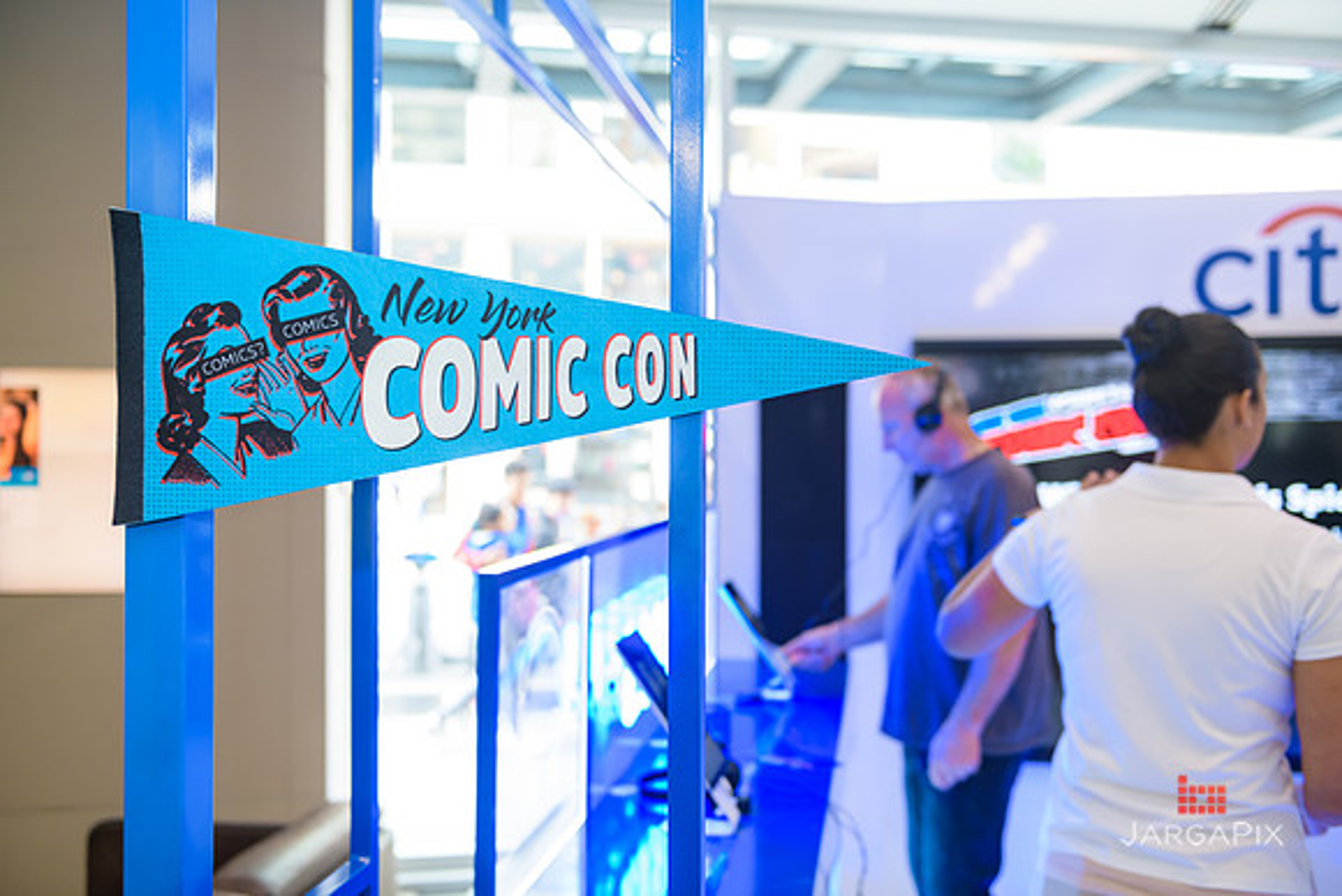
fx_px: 1342
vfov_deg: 36.9
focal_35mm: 36
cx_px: 671
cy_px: 448
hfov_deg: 53.1
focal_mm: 36
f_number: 3.2
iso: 800
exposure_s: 1/125
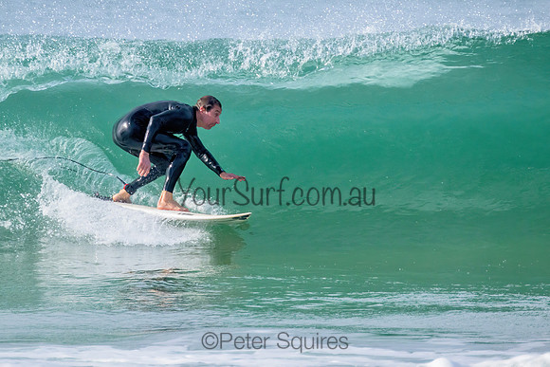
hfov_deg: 1.9
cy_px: 135
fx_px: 16821
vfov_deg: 1.2
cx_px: 242
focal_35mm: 1101
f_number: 11
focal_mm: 800
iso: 2000
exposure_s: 1/2000
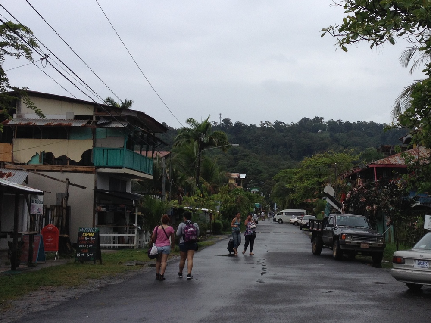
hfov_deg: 33.8
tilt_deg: -0.1
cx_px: 315
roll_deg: -0.9
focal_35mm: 56
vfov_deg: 26.1
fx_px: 697
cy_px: 172
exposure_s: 1/1972
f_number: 2.4
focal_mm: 4.28
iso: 50
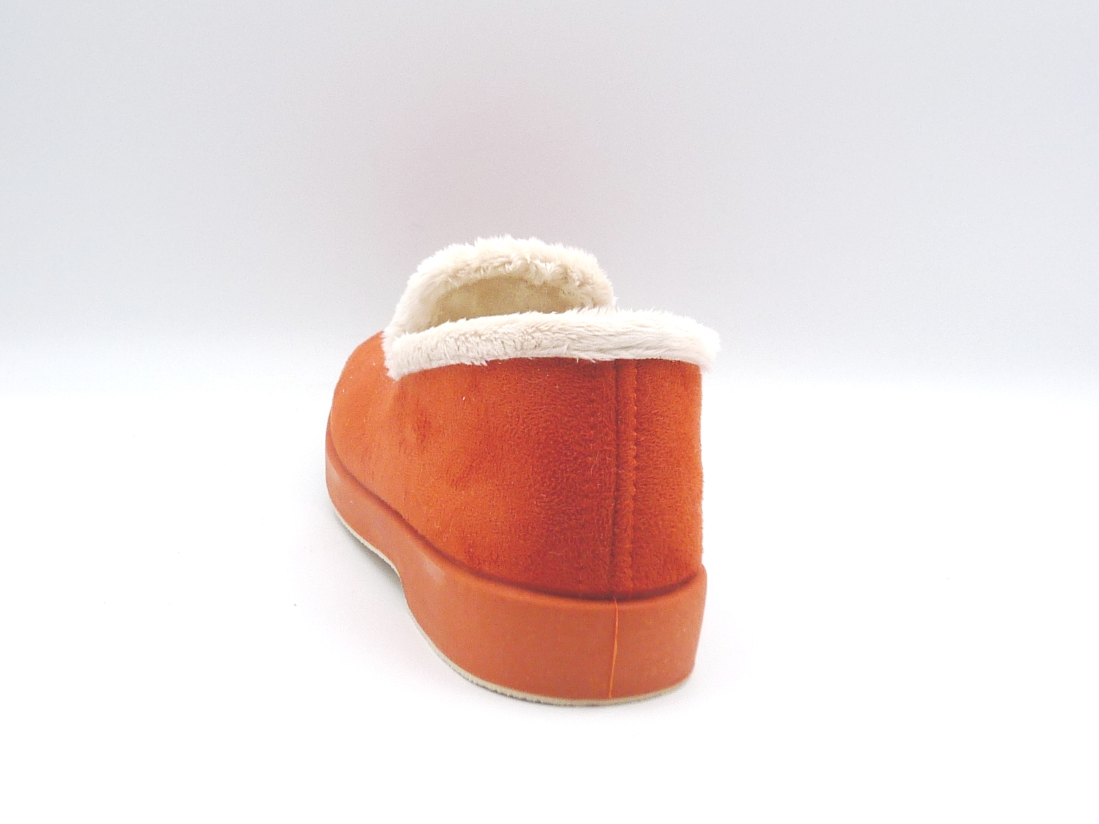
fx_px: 1524
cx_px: 550
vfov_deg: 30.3
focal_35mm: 48
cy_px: 412
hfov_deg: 39.7
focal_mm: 4.8
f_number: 5
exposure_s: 1/200
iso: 100
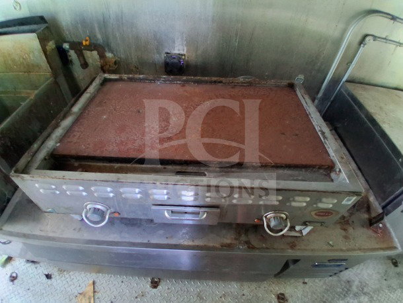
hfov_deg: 91.0
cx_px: 202
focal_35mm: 17
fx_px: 198
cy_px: 152
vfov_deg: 74.8
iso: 800
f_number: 2.2
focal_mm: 1.4
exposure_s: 1/20
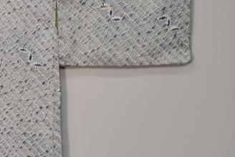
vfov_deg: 5.5
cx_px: -59
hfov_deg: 8.2
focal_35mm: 248
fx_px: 1620
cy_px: 37
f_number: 4.8
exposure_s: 1/60
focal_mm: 50
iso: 400
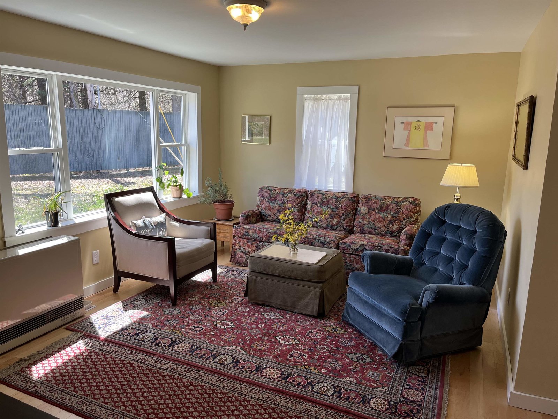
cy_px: 210
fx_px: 419
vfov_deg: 53.1
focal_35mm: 26
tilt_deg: -11.0
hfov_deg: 67.3
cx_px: 279
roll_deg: -1.0
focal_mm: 5.1
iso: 50
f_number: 1.6
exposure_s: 1/120
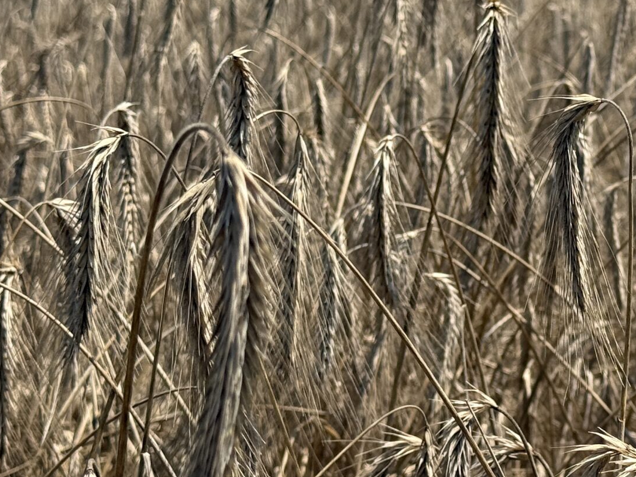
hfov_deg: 17.2
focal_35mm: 113
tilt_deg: -7.3
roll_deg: -0.9
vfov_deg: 13.1
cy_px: 240
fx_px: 2077
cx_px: 575
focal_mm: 6.76
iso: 64
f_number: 1.78
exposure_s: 1/3891
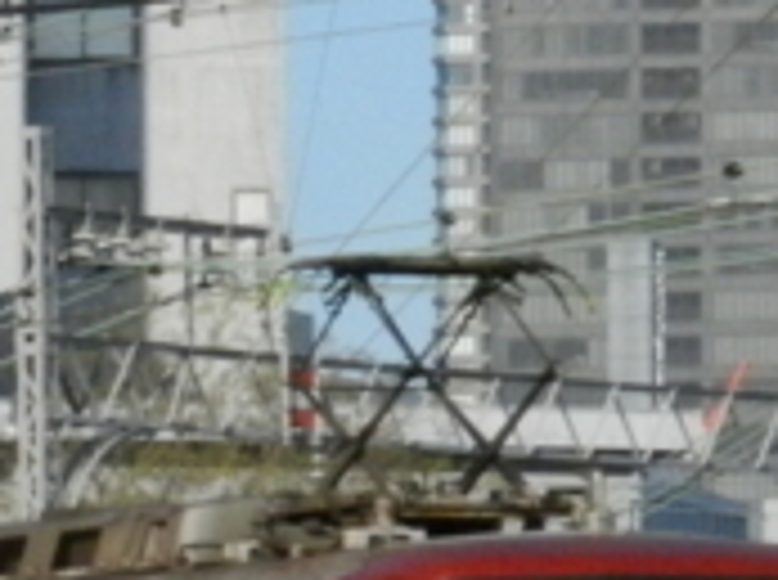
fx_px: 11954
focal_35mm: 533
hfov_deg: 3.7
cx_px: -549
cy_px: 778
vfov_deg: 2.8
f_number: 8
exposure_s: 1/1250
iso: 800
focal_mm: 20.5
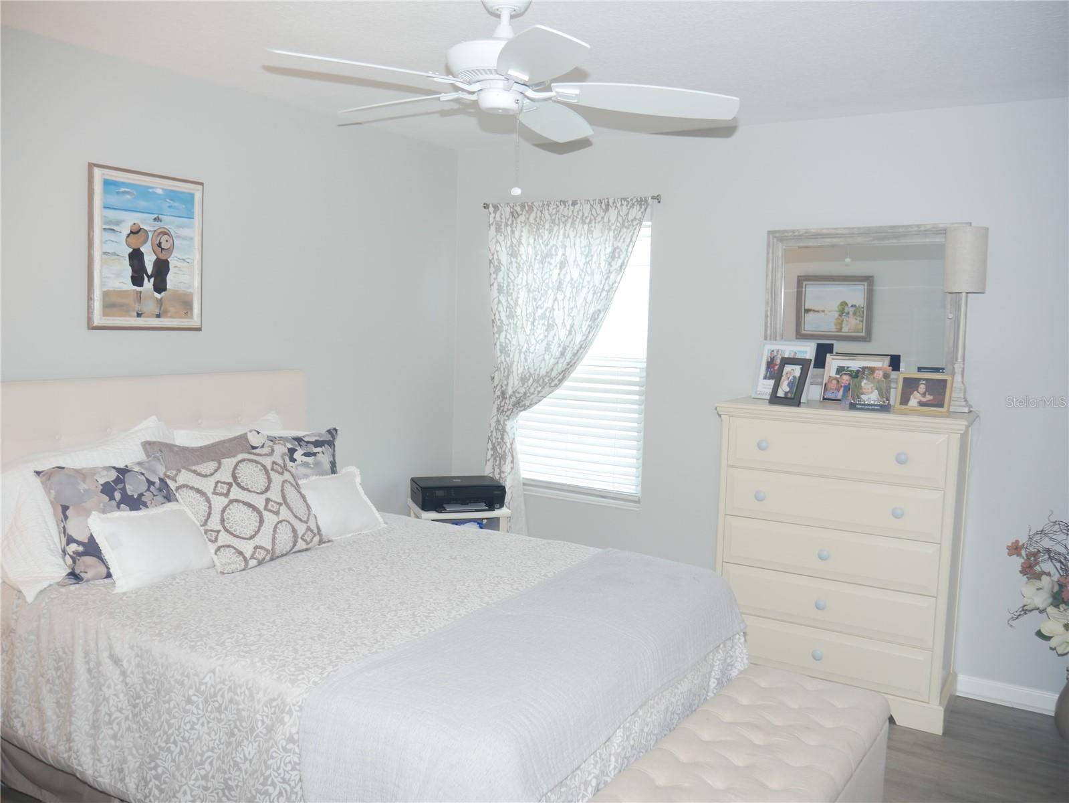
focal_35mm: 28
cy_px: 402
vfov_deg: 49.8
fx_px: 865
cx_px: 534
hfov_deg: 63.4
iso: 200
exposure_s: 1/40
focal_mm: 14
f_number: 3.5
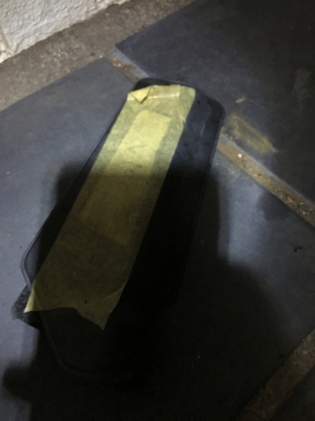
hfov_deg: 48.2
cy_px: 210
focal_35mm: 29
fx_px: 352
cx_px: 158
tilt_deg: -59.7
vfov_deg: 61.7
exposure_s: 1/15
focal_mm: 4.15
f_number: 2.2
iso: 500
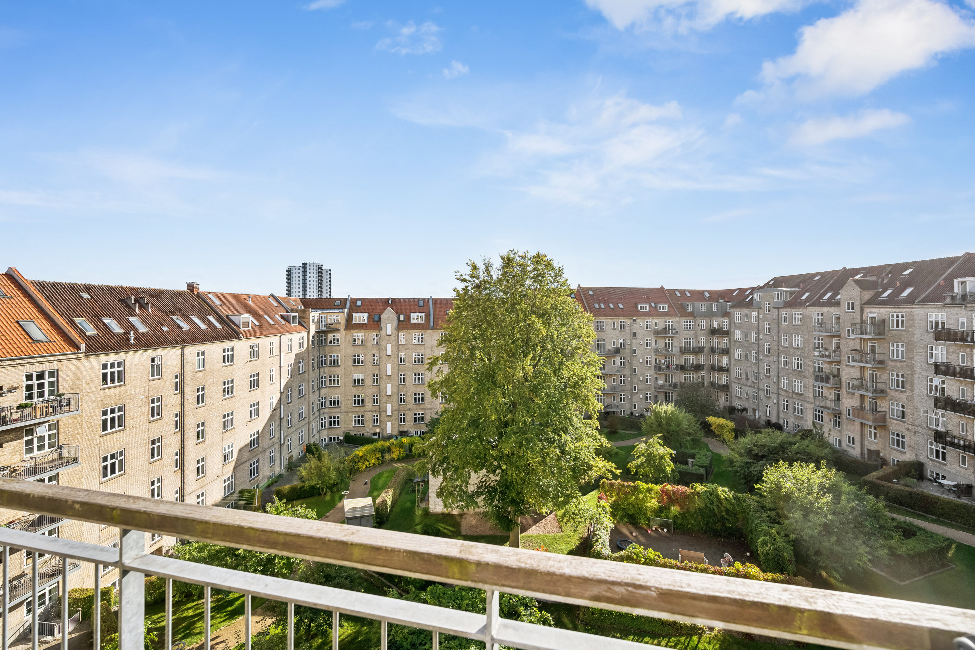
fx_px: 420
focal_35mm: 16
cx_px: 488
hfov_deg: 98.5
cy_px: 325
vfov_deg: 75.5
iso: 220
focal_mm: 15.5
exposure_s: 1/800
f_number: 6.3
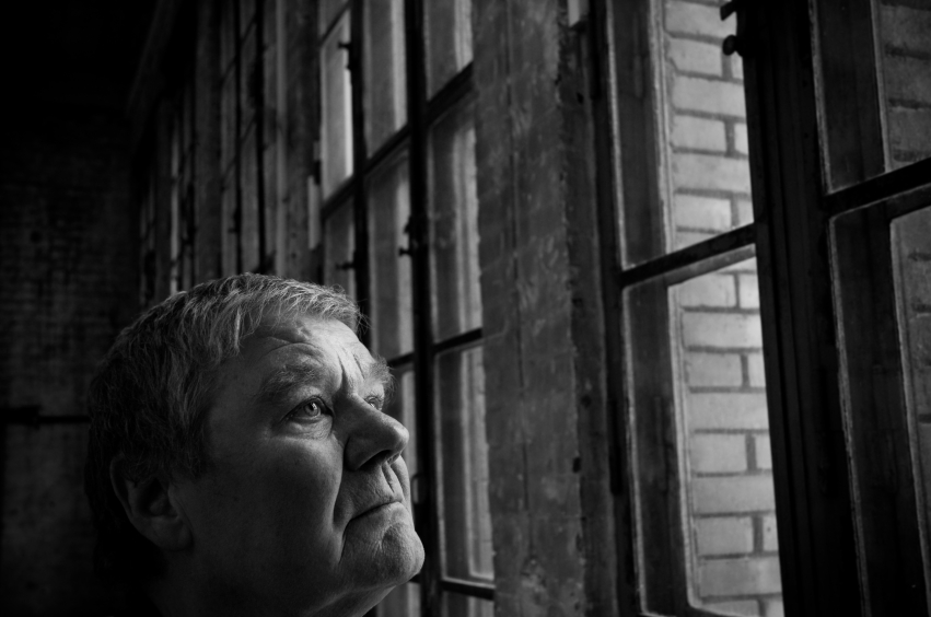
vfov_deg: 31.8
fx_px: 1084
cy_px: 308
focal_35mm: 42
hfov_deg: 46.5
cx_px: 466
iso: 400
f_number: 5
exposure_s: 1/40
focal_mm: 28
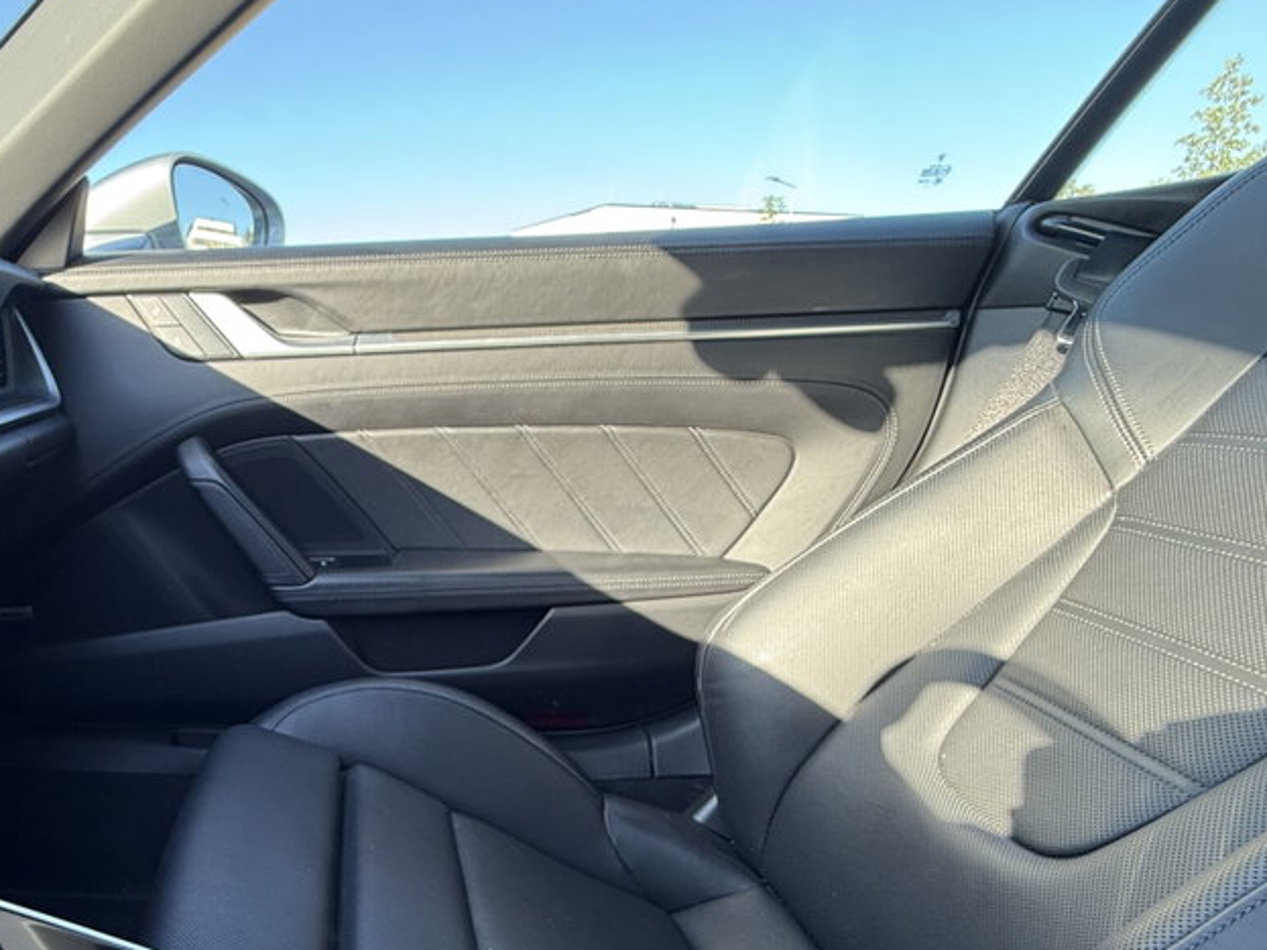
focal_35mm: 23
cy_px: 639
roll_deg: +1.0
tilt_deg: -17.9
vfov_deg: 57.5
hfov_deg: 68.4
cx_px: 295
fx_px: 842
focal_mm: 2.22
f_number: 2.2
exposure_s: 1/99
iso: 125
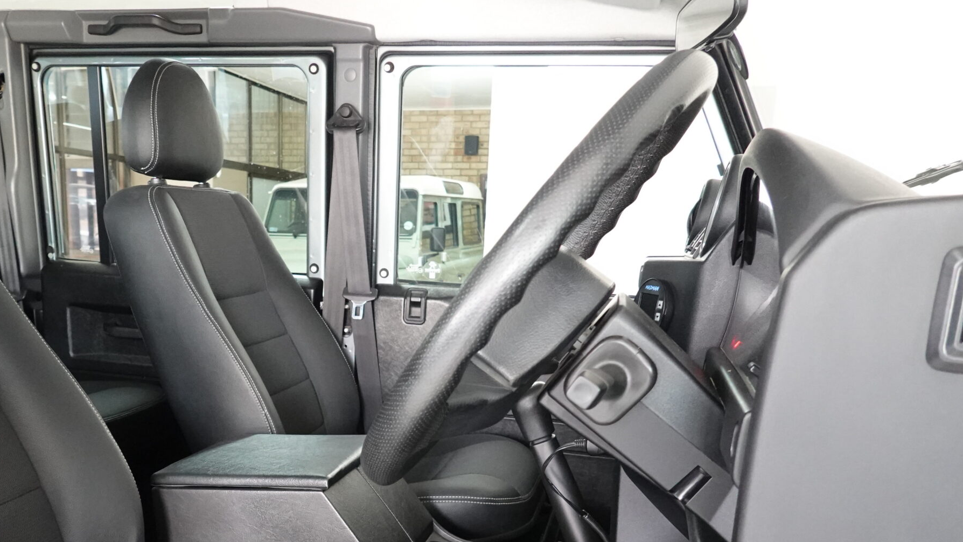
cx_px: 365
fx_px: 919
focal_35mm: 36
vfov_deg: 31.9
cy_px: 441
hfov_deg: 54.7
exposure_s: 1/40
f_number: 2.8
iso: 2000
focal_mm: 9
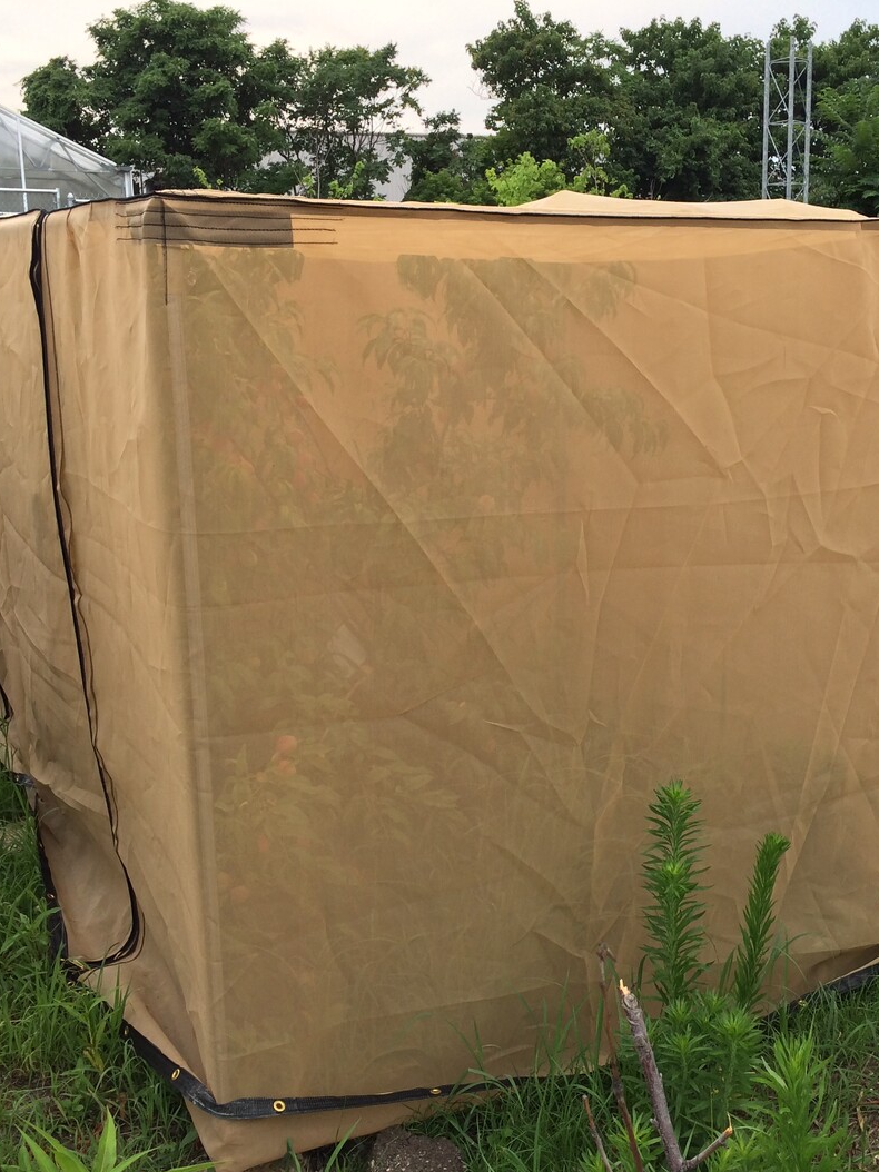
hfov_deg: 35.0
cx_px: 536
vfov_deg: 45.8
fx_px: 1389
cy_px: 598
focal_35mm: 41
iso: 32
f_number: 2.2
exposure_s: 1/423
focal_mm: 4.12
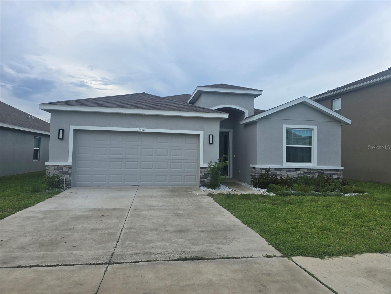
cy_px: 147
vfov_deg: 58.9
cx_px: 196
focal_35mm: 23
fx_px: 260
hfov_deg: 73.9
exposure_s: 1/451
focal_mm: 6.3
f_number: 1.7
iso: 12
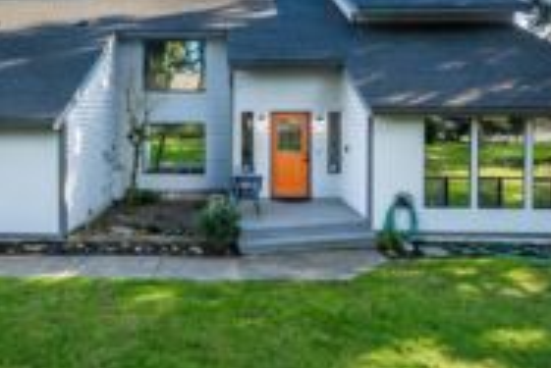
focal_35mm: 30
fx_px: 460
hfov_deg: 61.1
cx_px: 206
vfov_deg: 42.7
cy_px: 105
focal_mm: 14
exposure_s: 1/60
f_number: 7.1
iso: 100
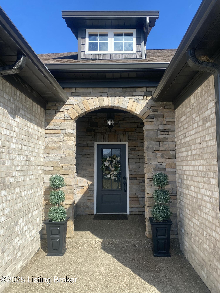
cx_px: 110
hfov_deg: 53.1
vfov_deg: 67.3
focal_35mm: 26
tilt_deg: +6.4
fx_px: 220
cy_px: 146
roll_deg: +0.7
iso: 32
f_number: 1.8
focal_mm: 4.25
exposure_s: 1/2183
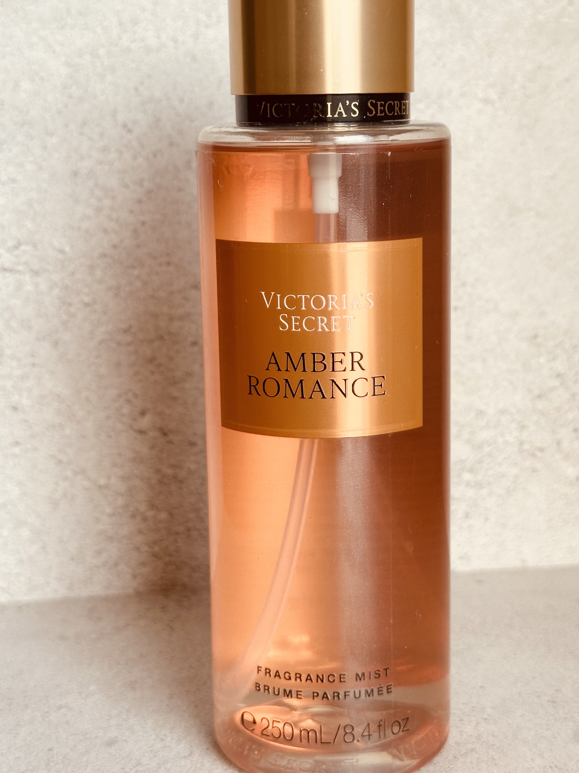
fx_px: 1293
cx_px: 332
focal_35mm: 58
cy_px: 348
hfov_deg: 25.2
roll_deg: +0.8
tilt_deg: -9.5
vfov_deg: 33.2
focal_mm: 6.86
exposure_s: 1/196
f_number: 1.78
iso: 50
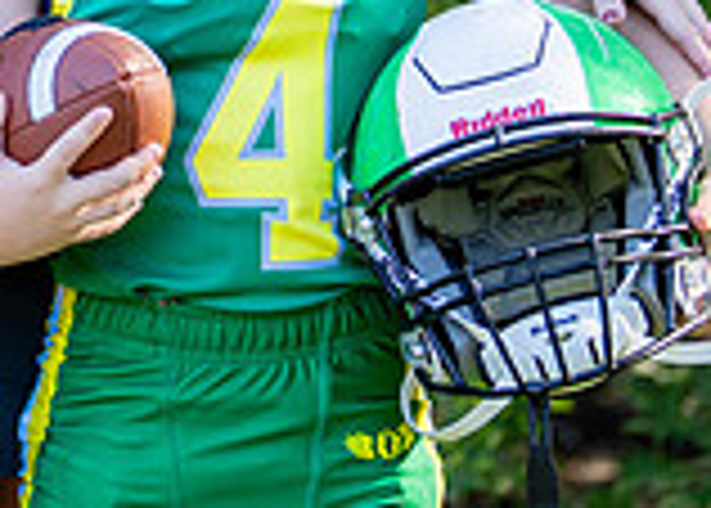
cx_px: -159
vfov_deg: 6.3
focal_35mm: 225
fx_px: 4545
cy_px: -387
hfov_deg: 8.8
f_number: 1.2
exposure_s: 1/800
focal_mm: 50
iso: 100
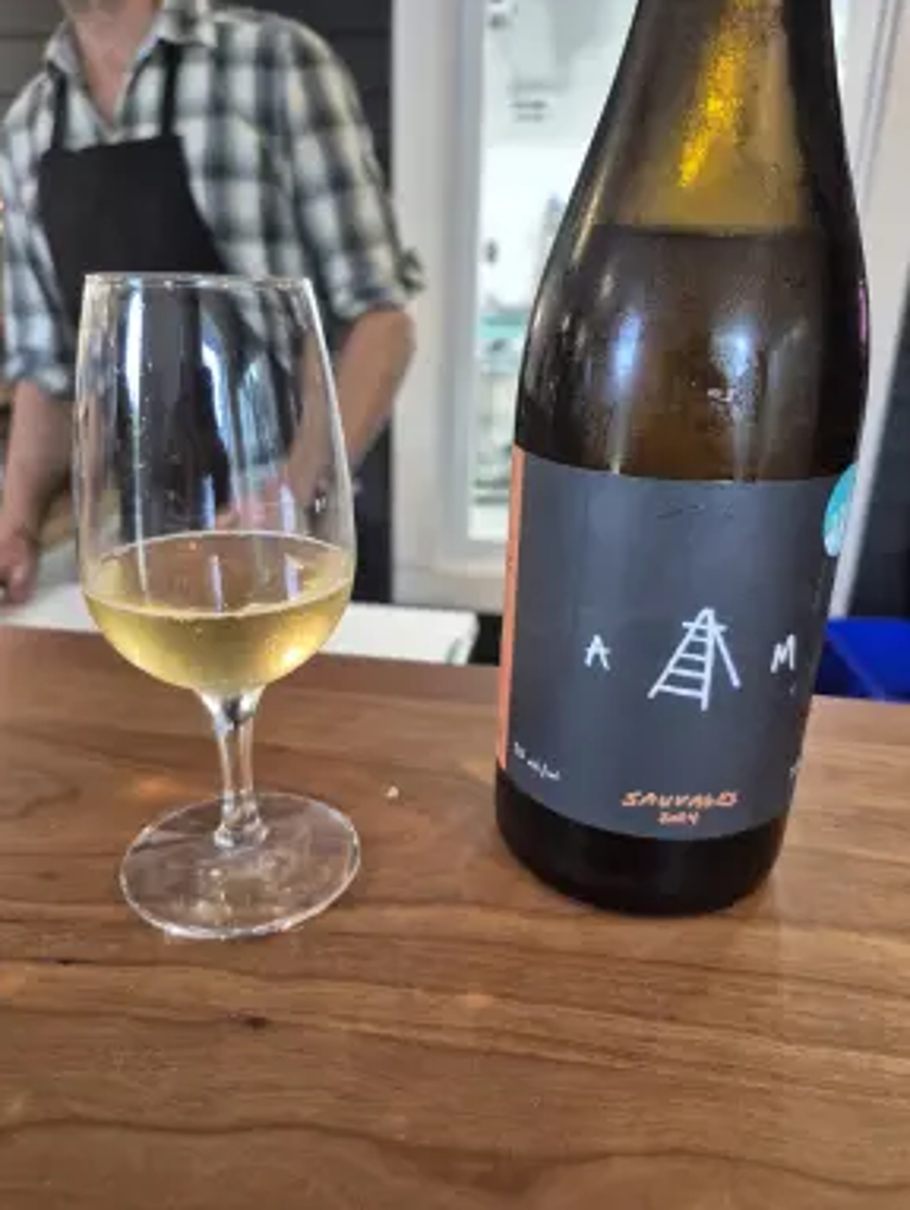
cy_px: 616
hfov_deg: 56.9
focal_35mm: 24
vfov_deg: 71.5
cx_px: 461
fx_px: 840
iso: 640
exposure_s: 1/60
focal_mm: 5.4
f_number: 1.8
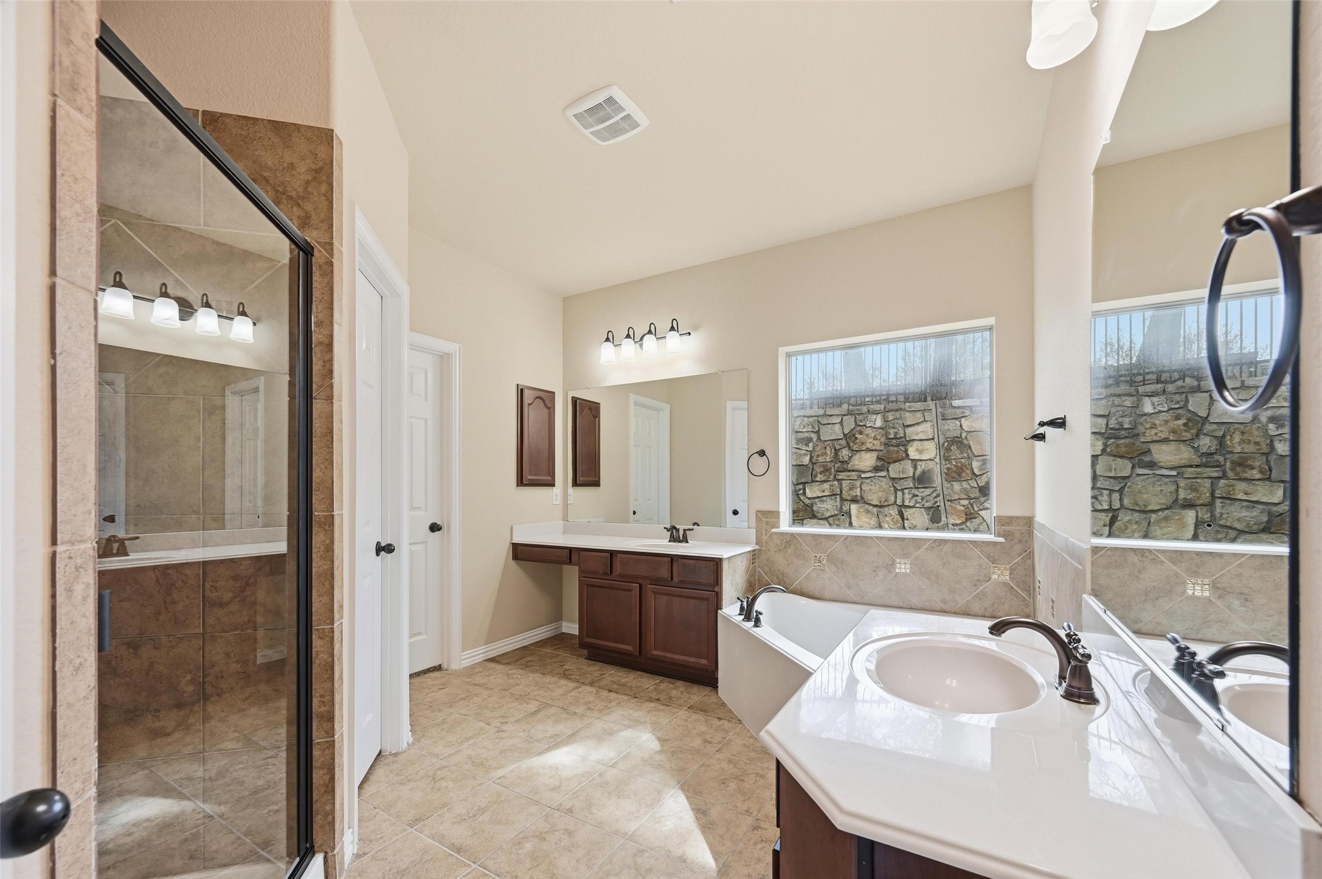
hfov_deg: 104.3
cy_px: 440
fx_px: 514
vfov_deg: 81.1
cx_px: 661
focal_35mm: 14
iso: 1000
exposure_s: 1/3200
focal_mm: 14
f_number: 7.1
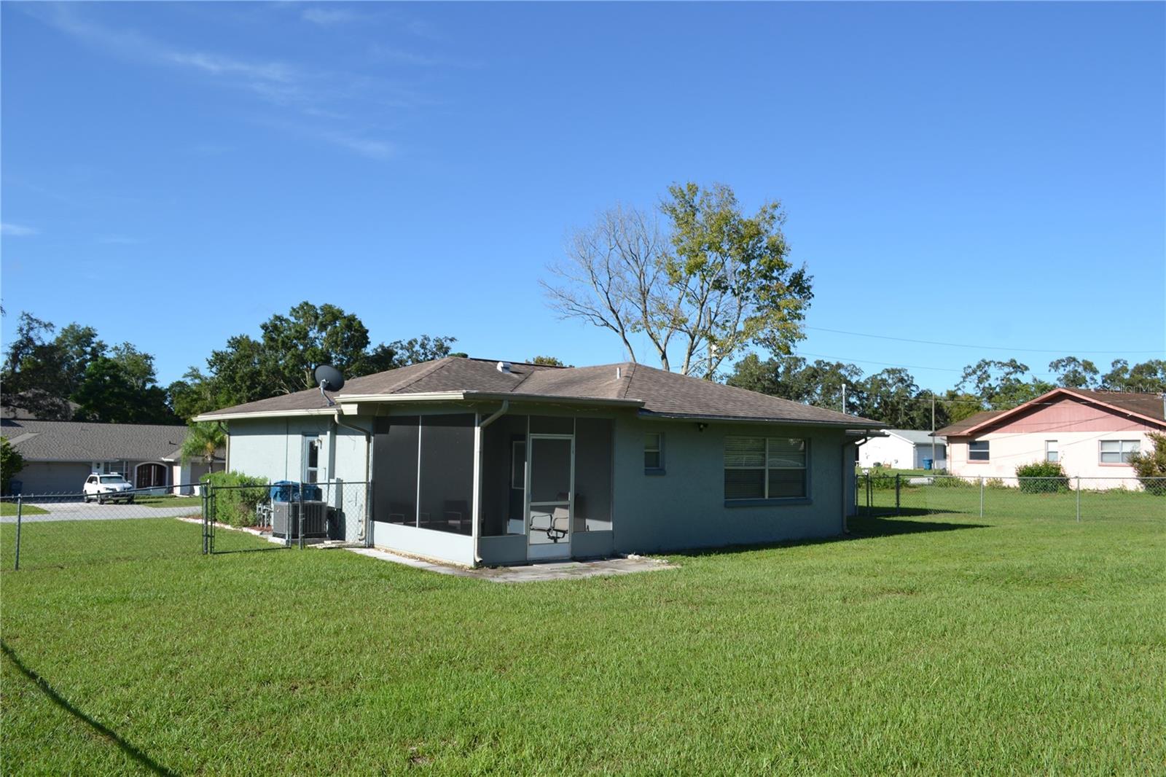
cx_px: 583
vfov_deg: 47.9
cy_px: 388
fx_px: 874
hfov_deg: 67.4
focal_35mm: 27
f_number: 7.1
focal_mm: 18
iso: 100
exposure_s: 1/200
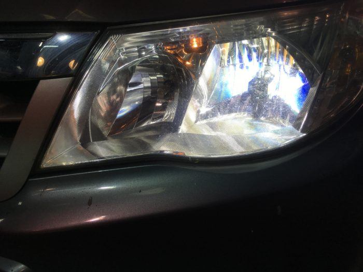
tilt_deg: -26.3
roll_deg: +0.0
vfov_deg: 48.2
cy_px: 136
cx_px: 182
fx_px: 304
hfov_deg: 61.7
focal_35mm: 29
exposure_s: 1/382
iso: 25
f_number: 2.2
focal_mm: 4.15
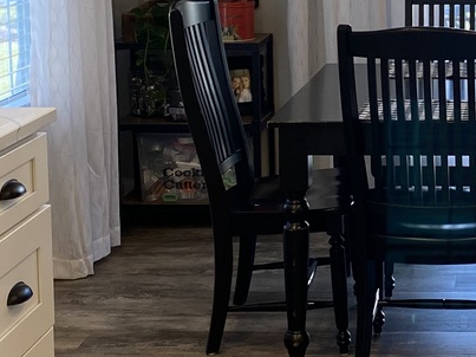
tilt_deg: -7.5
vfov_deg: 15.7
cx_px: 527
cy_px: 52
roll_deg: -0.2
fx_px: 1278
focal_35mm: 93
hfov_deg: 20.1
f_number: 1.8
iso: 100
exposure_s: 1/120
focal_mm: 4.25
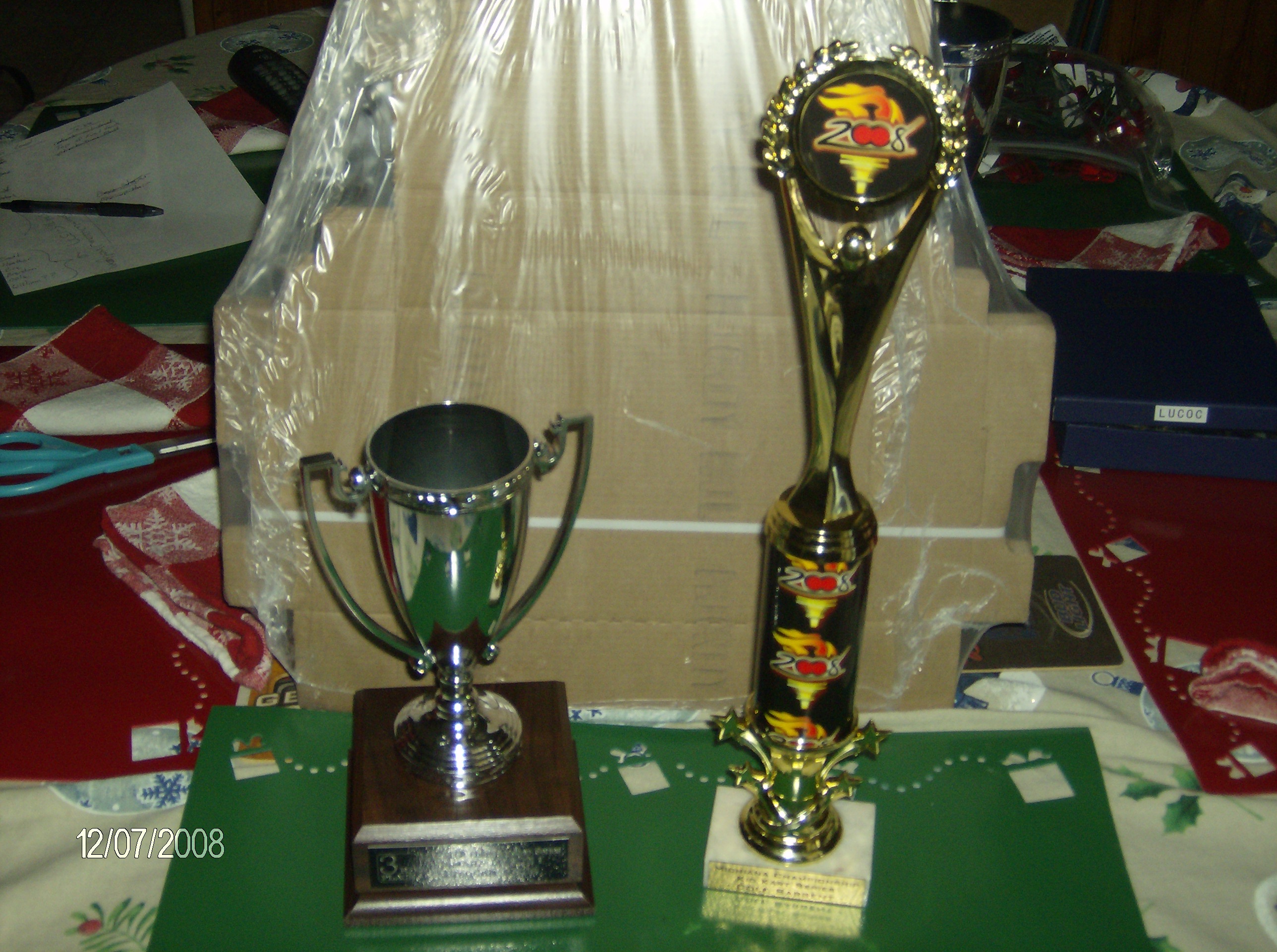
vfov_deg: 31.4
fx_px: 1693
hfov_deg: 41.3
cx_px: 638
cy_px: 476
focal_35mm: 46
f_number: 3.1
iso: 200
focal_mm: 7.7
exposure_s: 1/74
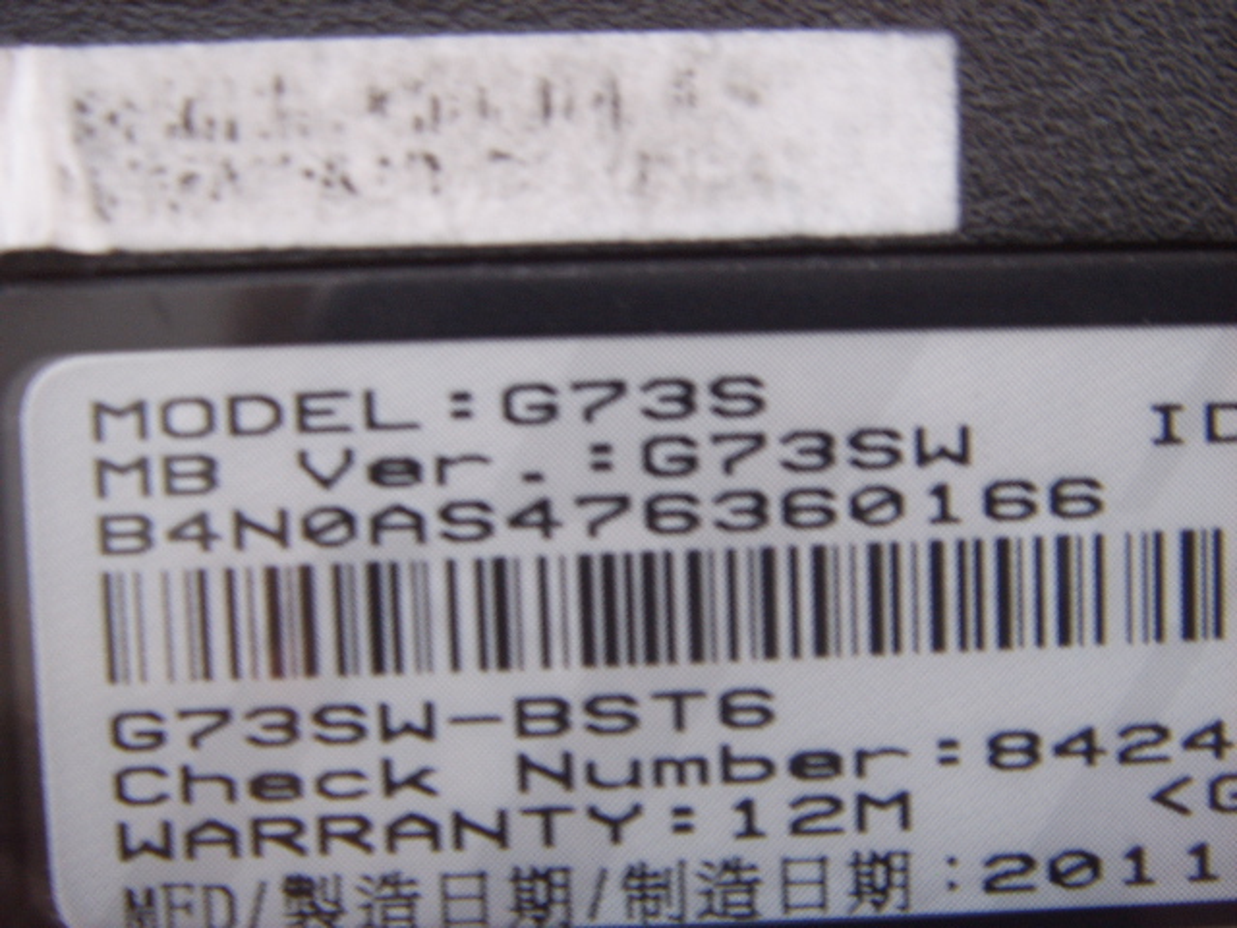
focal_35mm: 39
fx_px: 1394
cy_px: 464
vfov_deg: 36.8
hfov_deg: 47.9
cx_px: 618
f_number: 3.5
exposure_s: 1/6
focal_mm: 6.6
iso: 63
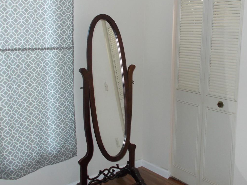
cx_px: 142
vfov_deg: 35.0
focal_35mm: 41
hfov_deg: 45.6
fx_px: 293
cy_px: 77
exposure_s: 1/25
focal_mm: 4.6
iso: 200
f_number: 3.2
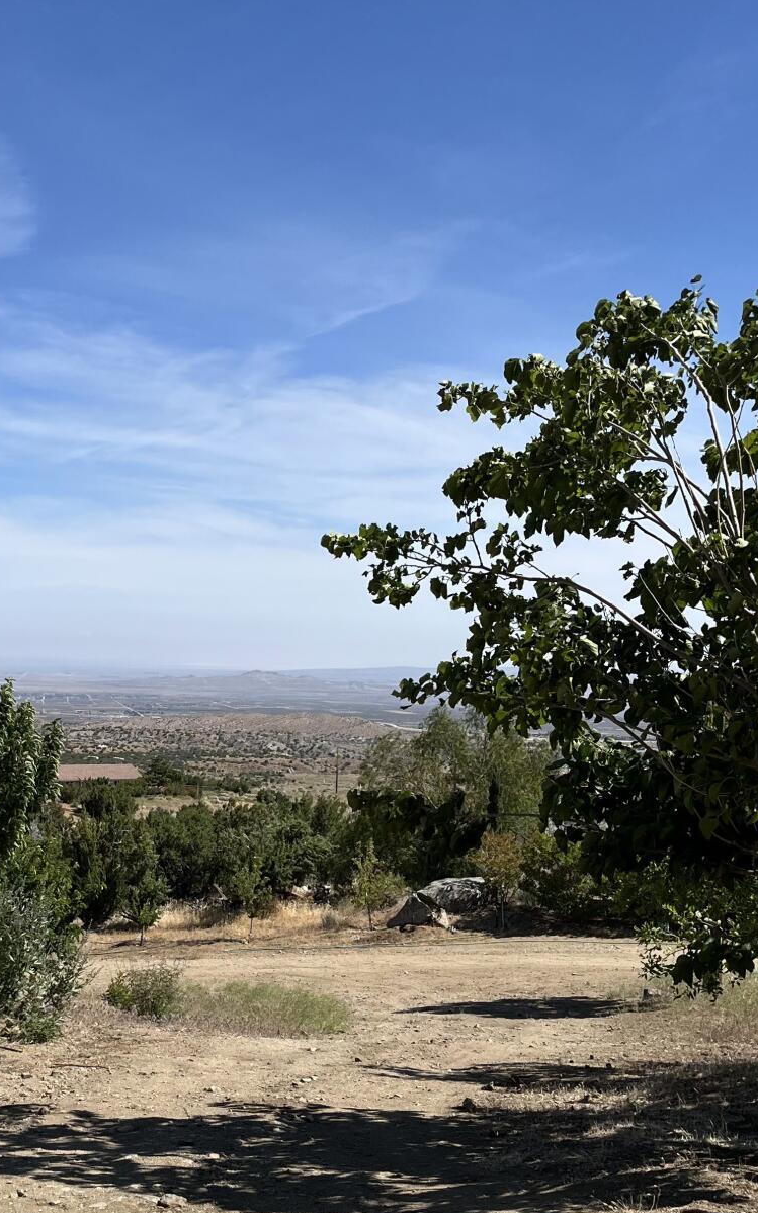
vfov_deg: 43.0
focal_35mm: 46
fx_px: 1520
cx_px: 101
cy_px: 783
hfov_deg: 27.2
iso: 50
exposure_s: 1/4854
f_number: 1.6
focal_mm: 5.1
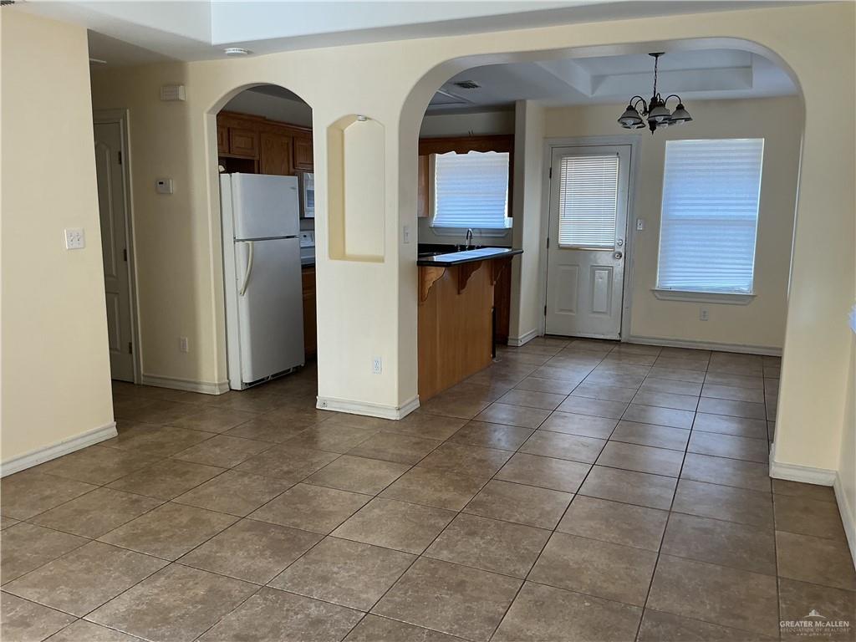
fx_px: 717
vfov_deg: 48.2
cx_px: 428
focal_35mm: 29
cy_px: 321
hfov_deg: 61.7
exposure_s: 1/60
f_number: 1.8
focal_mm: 3
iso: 40
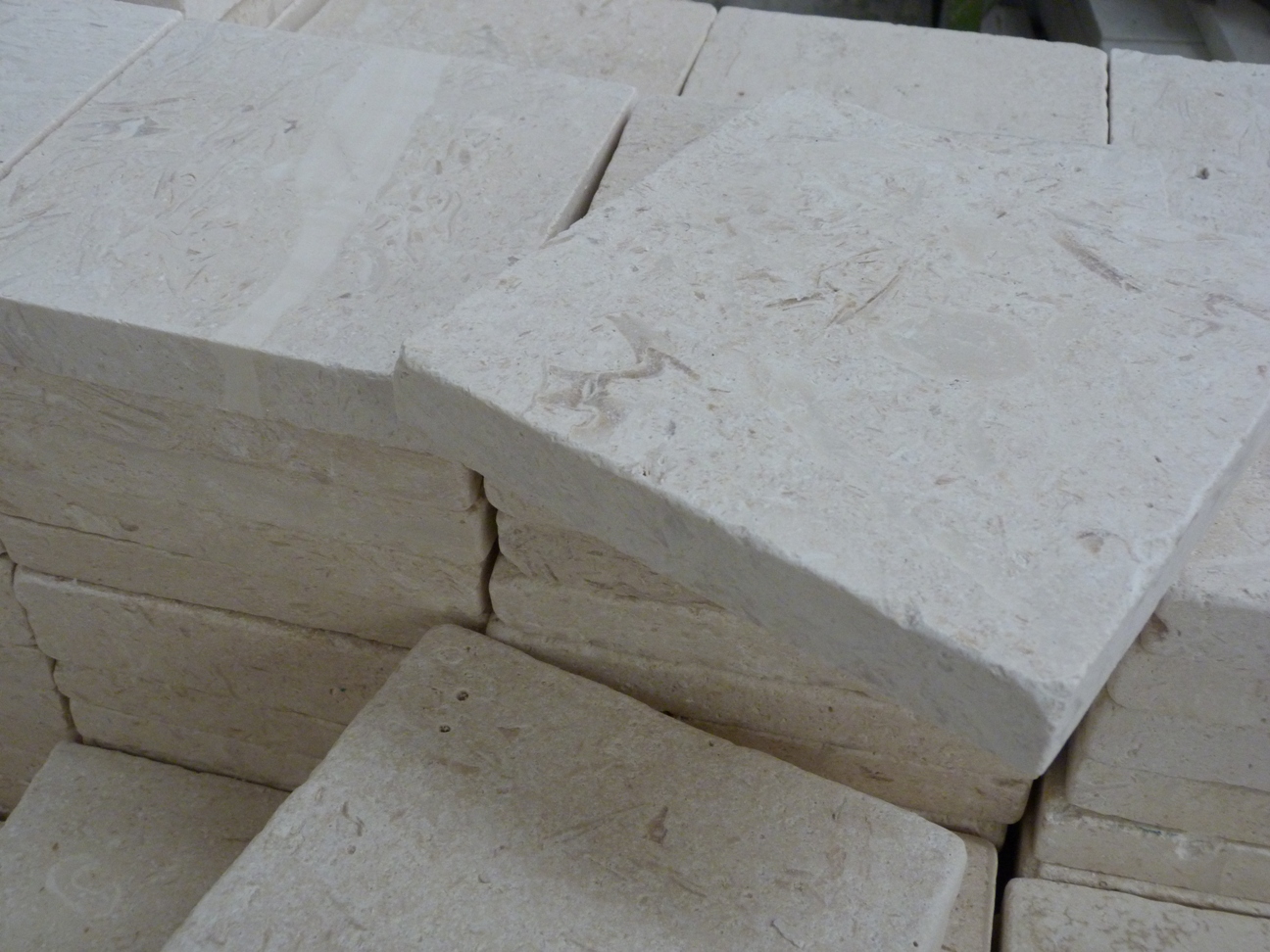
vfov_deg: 36.8
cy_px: 476
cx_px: 635
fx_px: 1431
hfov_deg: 47.9
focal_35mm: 39
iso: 400
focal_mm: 7
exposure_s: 1/60
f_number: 3.1
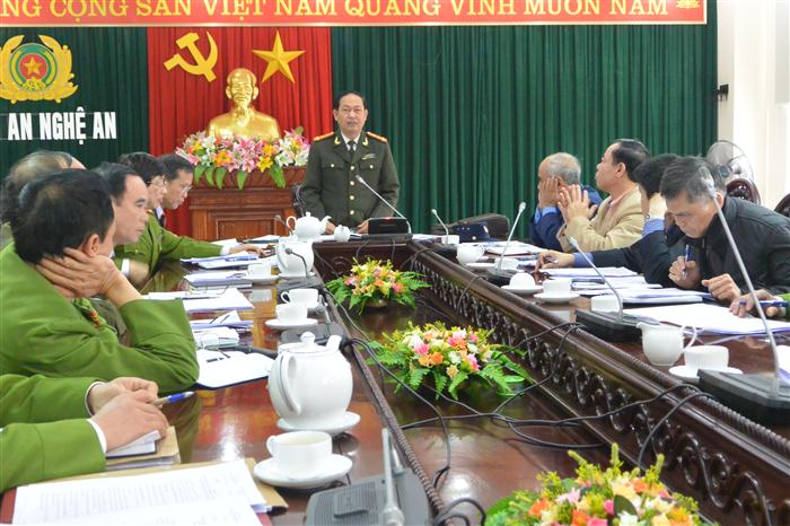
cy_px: 263
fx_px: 1141
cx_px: 395
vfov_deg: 26.0
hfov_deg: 38.2
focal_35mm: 52
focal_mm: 19.6
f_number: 4.8
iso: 1600
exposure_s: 1/30
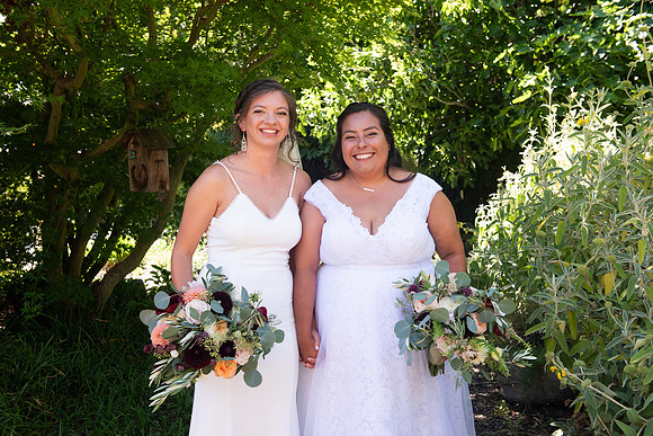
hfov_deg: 46.4
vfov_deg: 31.9
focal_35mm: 42
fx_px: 762
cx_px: 326
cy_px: 218
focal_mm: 42
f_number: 5
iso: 640
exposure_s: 1/320
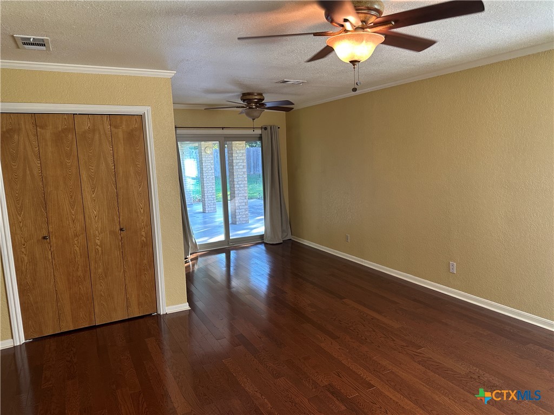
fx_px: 384
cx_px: 277
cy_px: 208
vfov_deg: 56.8
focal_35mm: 24
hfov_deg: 71.6
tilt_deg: -7.9
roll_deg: +2.0
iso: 160
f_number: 1.78
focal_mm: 6.86
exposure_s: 1/60
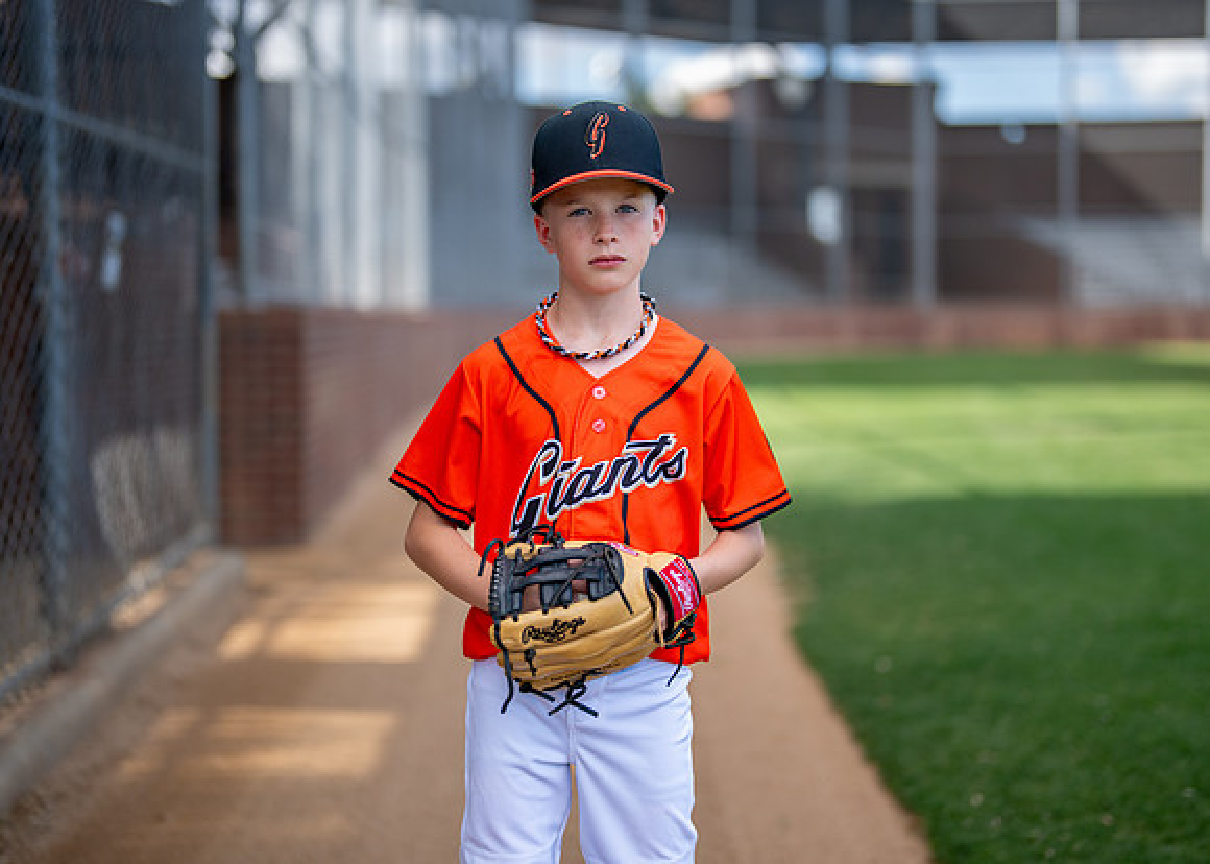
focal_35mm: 56
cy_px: 406
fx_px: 1927
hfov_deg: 34.9
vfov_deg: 25.3
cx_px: 609
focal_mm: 50
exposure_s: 1/2500
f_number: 1.2
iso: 125
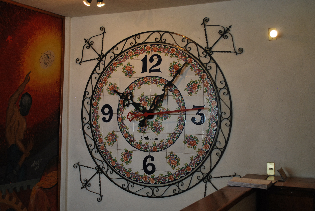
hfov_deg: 43.6
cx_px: 158
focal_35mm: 45
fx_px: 394
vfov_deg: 29.9
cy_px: 106
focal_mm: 30
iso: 500
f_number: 4.8
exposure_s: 1/30
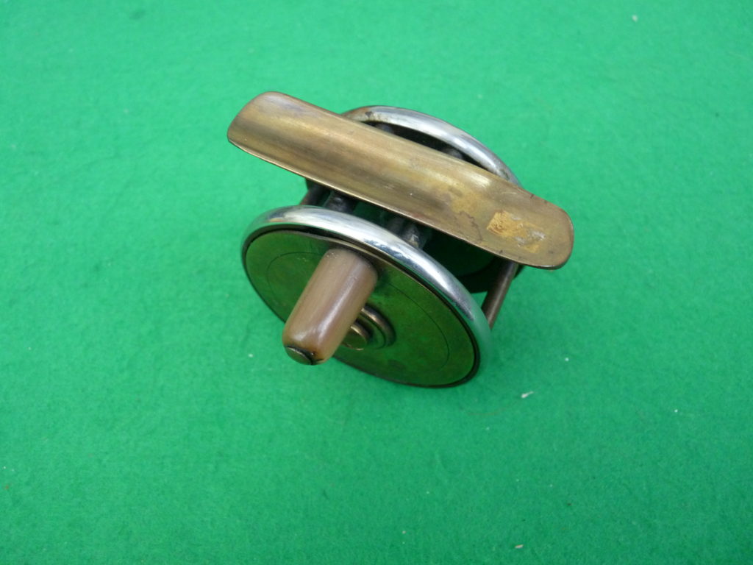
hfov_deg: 65.3
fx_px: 587
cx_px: 376
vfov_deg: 51.4
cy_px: 282
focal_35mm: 27
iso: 400
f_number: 2.8
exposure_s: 1/30
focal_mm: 4.8
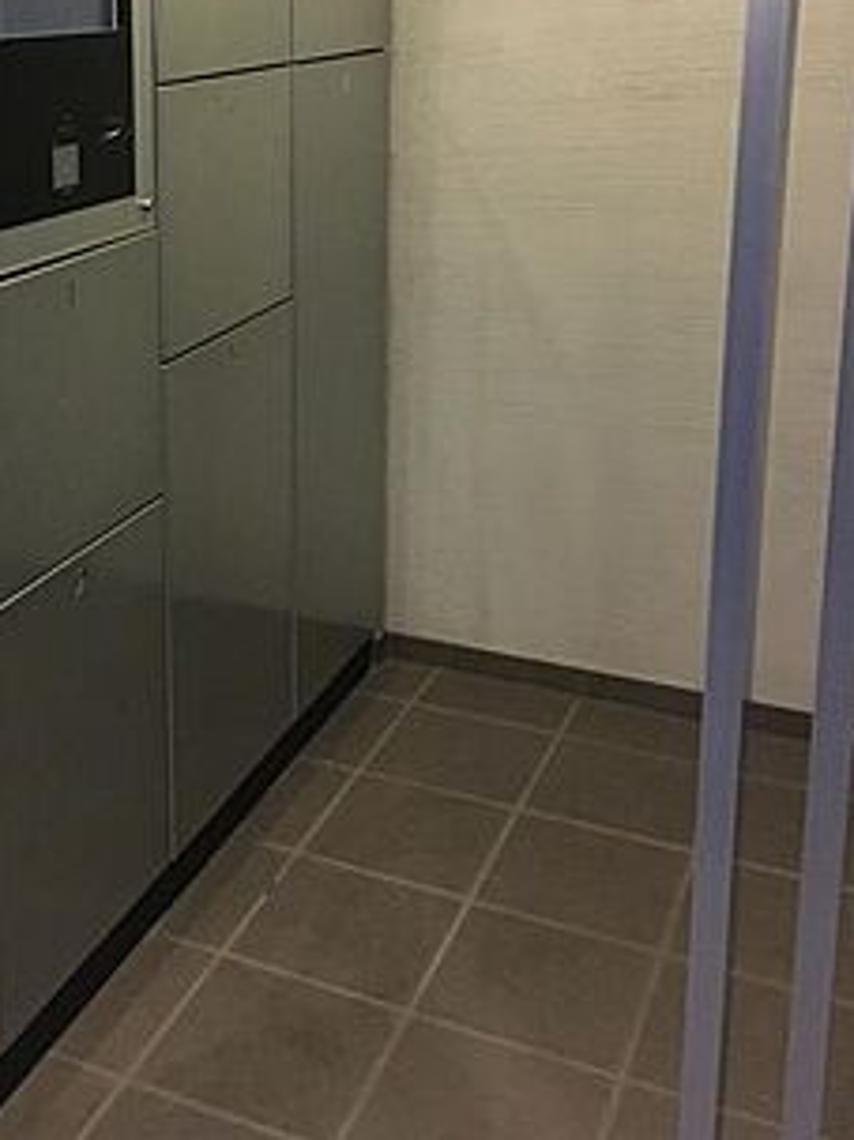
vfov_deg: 40.3
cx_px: 188
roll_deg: +0.7
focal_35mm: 46
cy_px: 309
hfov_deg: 30.8
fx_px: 1514
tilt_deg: -13.7
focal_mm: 4.15
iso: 400
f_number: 2.2
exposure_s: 1/15
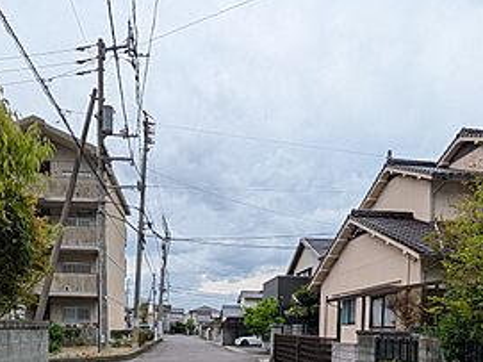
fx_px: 432
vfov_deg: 40.4
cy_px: 353
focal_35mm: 31
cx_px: 210
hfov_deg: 58.2
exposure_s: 1/1577
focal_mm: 1.83
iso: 51
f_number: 2.2
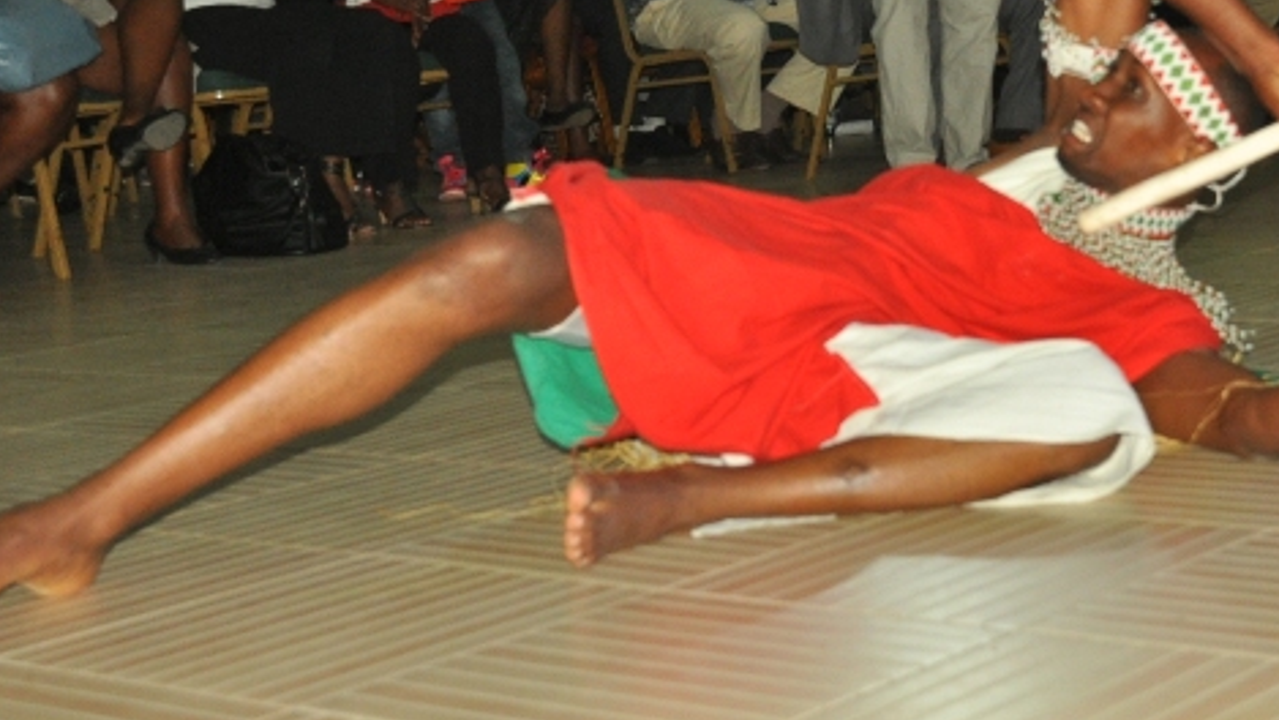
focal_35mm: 75
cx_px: 941
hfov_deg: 27.9
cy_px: 124
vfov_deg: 16.0
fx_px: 2544
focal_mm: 28
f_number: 5
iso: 1000
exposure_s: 1/200
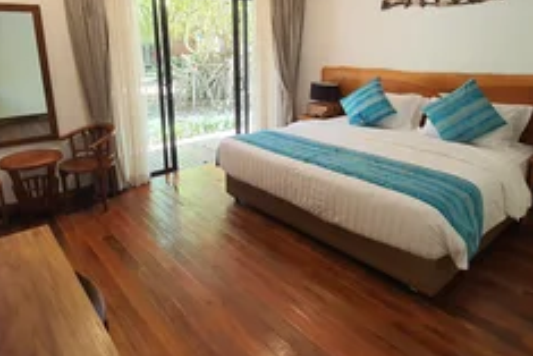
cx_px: 238
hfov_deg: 75.8
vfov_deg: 54.7
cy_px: 138
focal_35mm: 23
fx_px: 341
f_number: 2.2
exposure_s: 1/50
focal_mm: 1.8
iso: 125
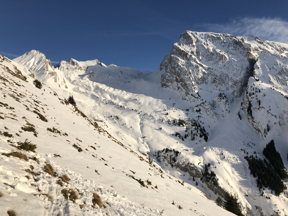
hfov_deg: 63.4
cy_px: 108
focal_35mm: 28
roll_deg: +4.5
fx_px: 233
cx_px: 144
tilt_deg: +4.1
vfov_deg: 49.7
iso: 25
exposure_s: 1/3205
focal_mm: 4
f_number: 1.8
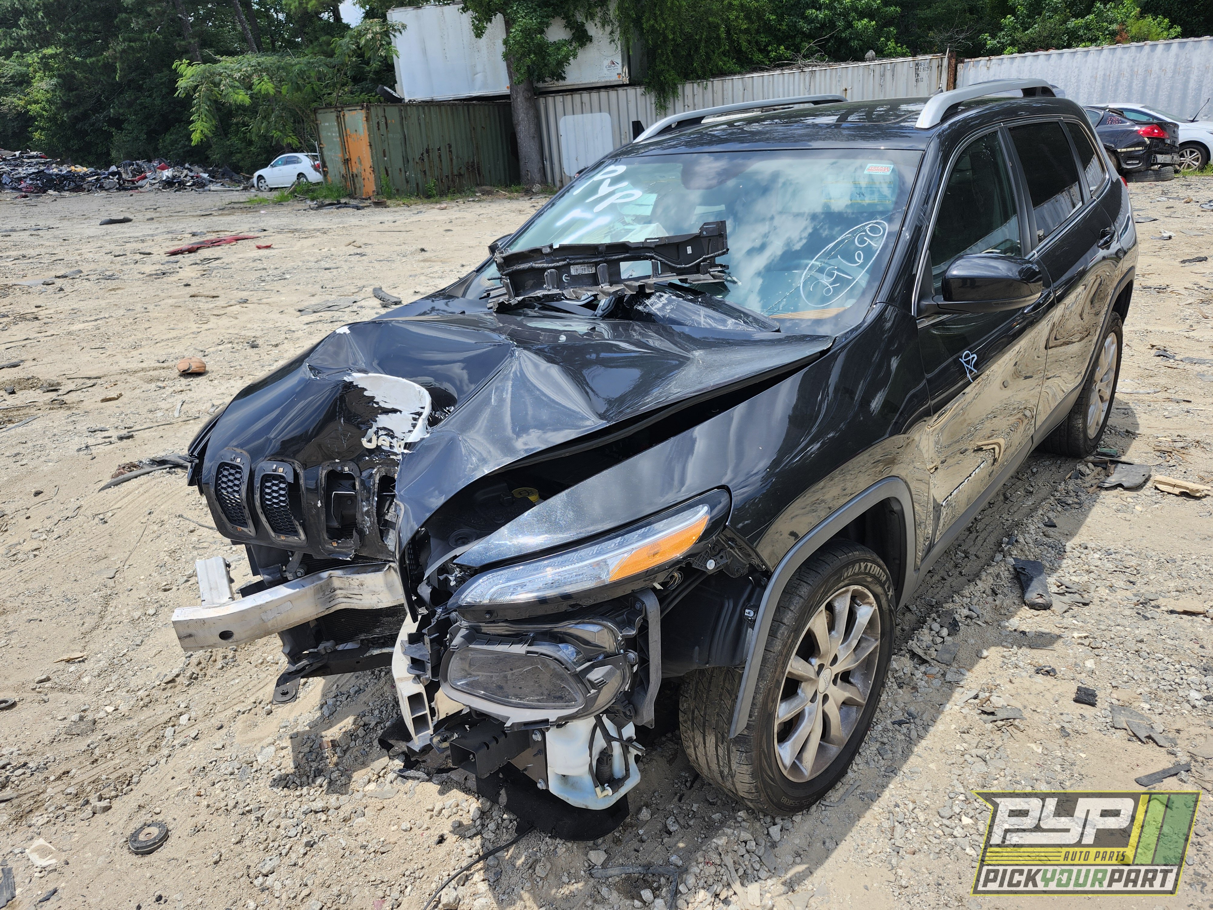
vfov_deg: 58.9
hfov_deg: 73.9
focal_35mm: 23
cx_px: 606
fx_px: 806
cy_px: 455
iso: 25
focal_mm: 5.54
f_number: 1.8
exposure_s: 1/1013
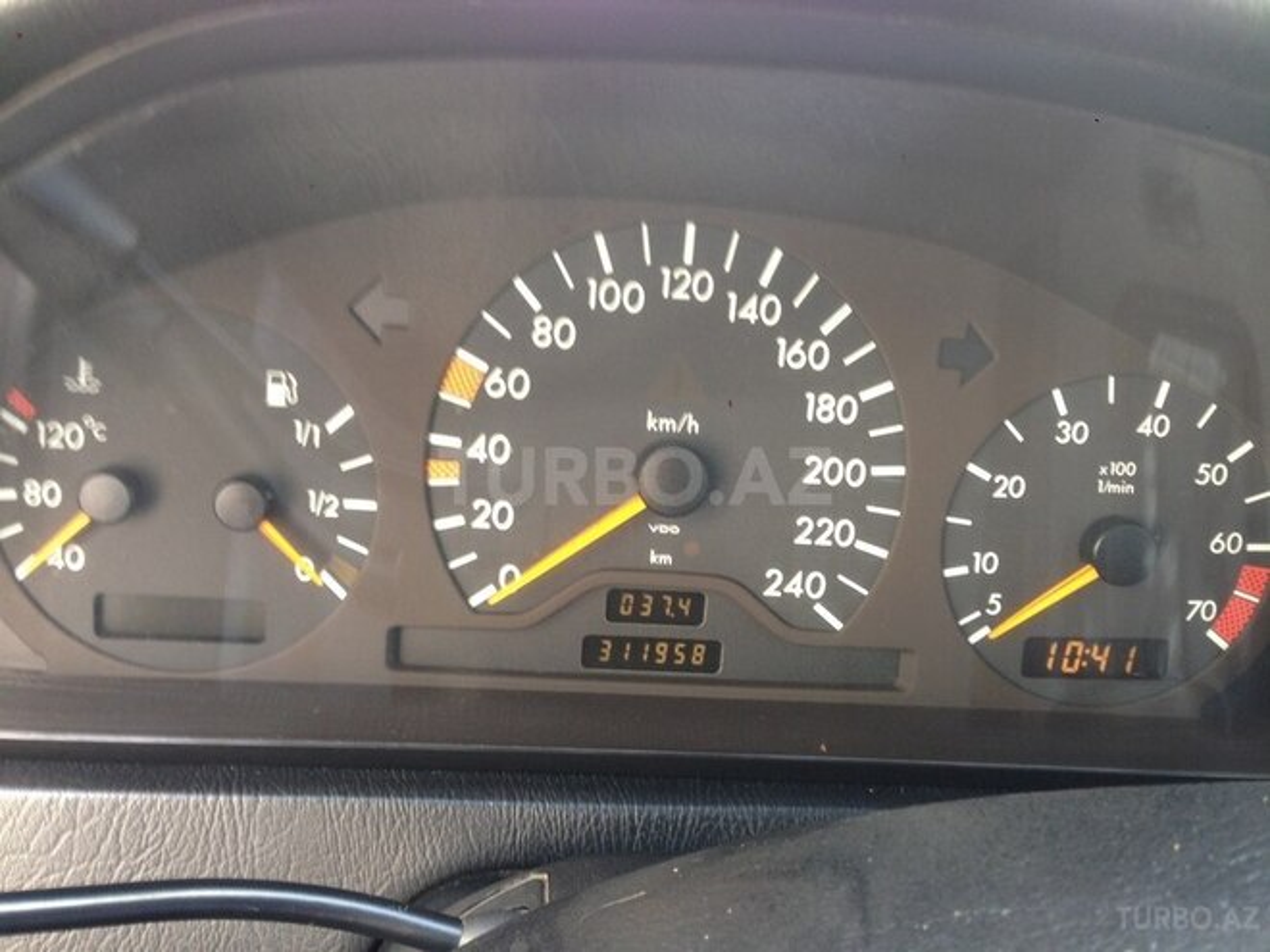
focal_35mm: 33
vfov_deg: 42.9
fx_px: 1211
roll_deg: -6.6
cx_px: 635
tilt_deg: -23.3
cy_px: 476
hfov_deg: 55.4
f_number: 2.4
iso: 64
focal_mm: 4.12
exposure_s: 1/20
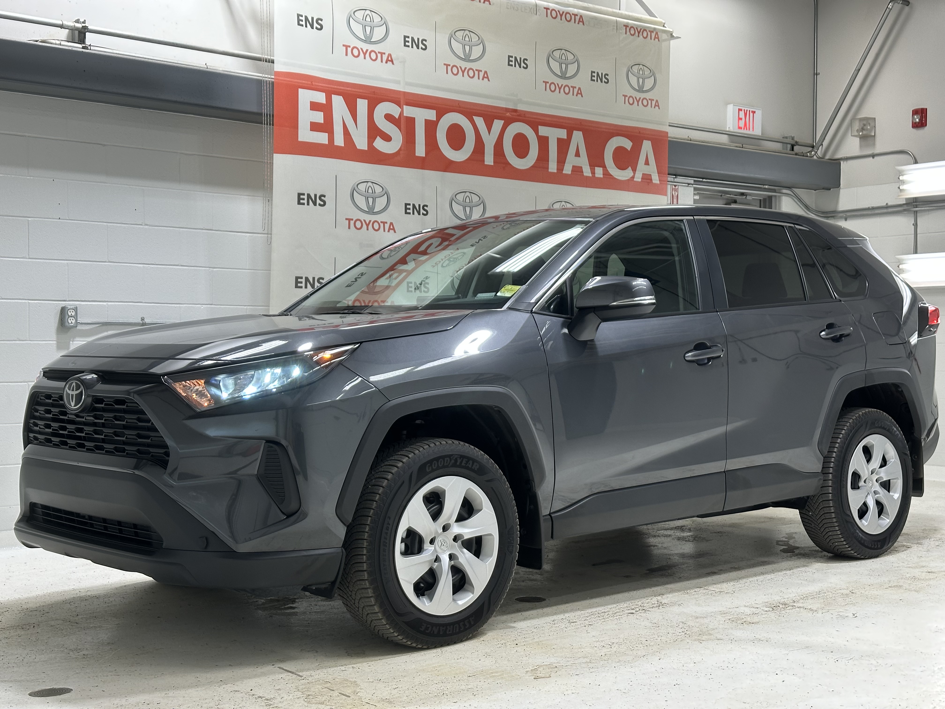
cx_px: 472
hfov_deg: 39.7
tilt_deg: -0.6
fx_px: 1310
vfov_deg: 30.3
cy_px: 354
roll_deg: +0.1
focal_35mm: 48
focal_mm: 6.86
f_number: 1.78
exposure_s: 1/120
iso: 50
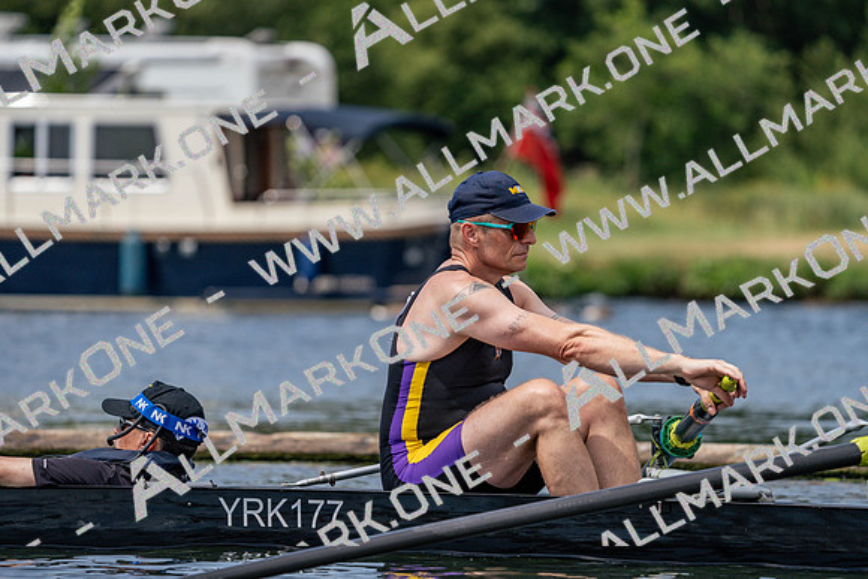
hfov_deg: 6.2
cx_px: 434
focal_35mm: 335
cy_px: 290
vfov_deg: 4.1
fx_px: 8079
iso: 250
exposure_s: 1/1600
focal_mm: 335
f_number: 6.3
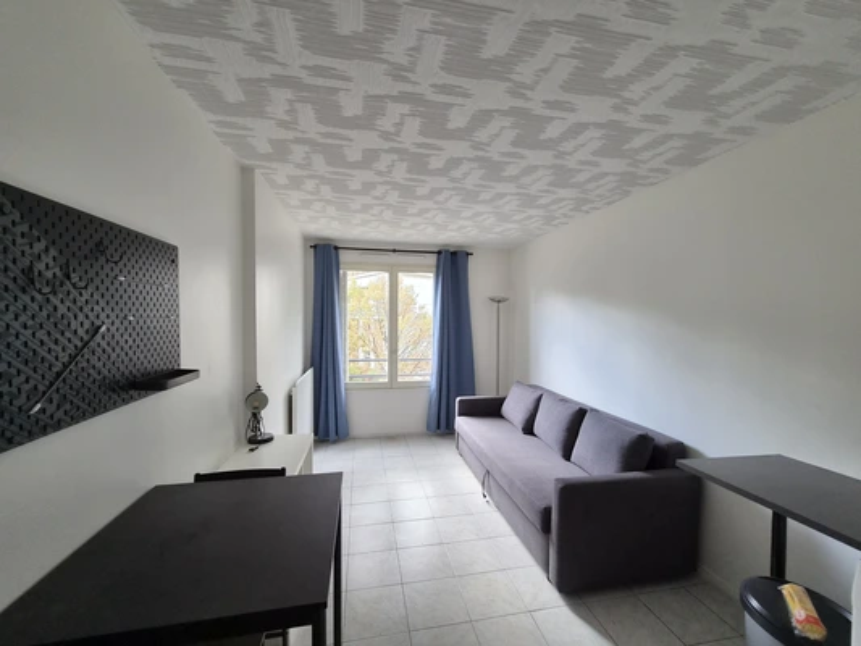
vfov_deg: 89.9
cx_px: 430
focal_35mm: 13
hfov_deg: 106.2
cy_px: 323
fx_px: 323
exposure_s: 1/100
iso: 160
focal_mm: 2.2
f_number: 2.2
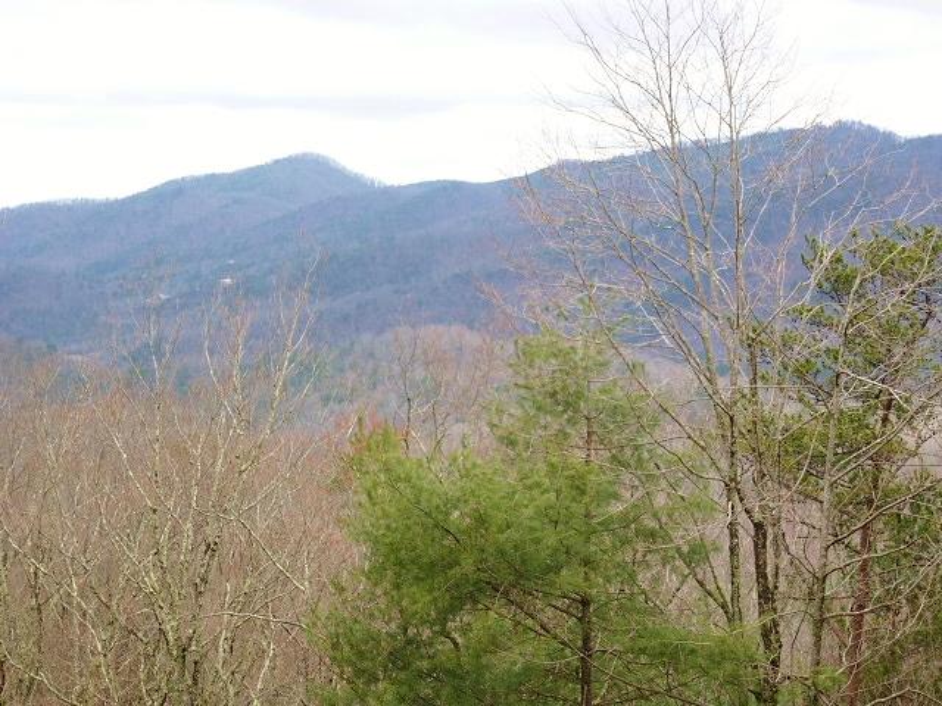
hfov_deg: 20.4
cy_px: 353
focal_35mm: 96
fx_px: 2612
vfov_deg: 15.4
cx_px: 471
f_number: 5
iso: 100
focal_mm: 17.3
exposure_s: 1/125
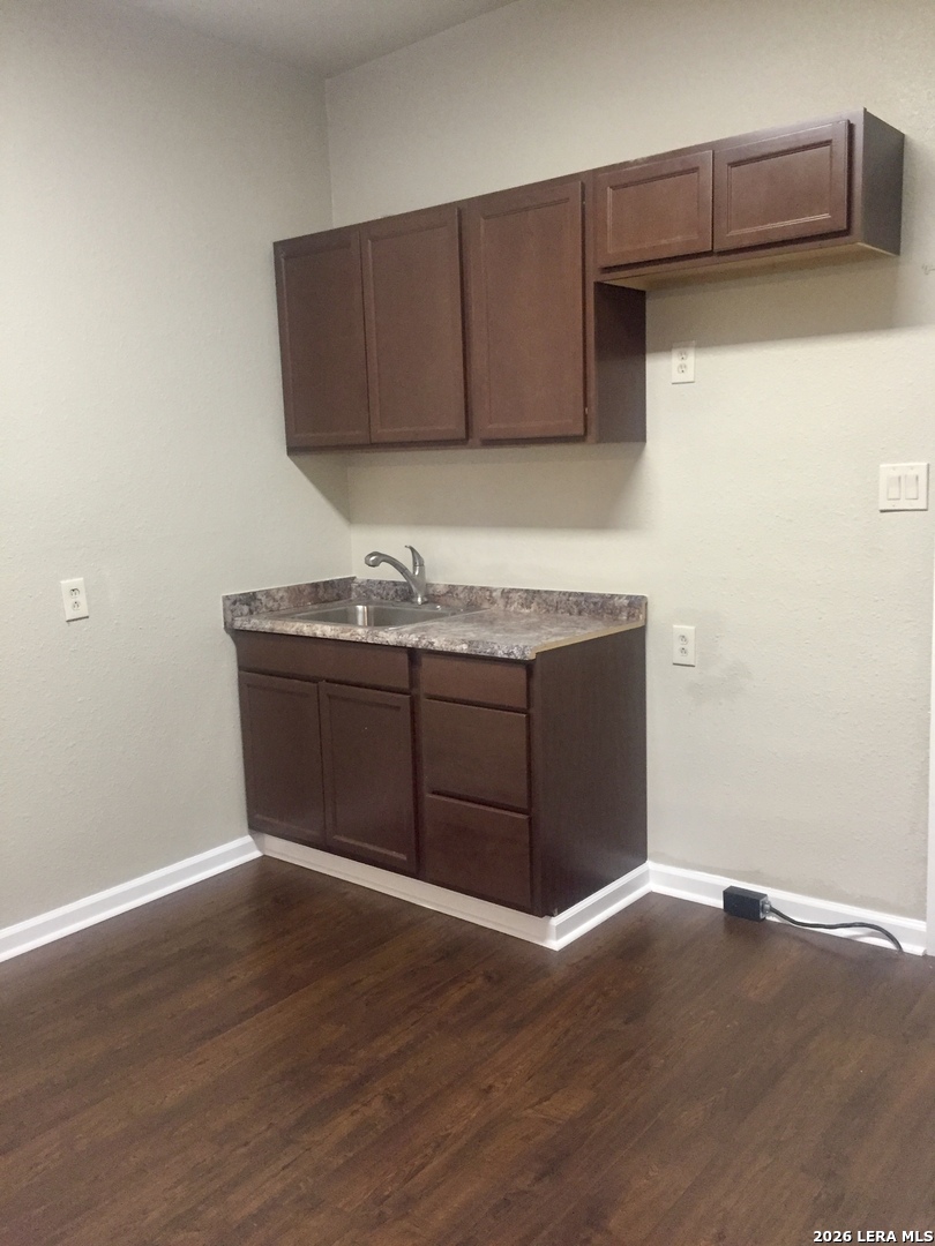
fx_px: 1044
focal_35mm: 29
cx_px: 468
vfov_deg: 61.7
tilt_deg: -7.9
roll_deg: +2.5
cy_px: 623
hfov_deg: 48.2
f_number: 2.2
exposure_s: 1/30
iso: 160
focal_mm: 4.15
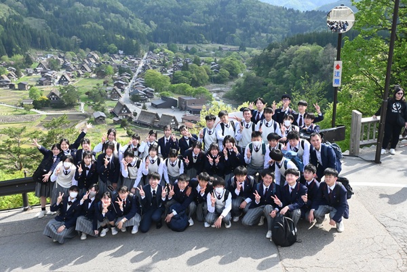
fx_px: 382
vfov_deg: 39.1
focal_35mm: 34
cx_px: 204
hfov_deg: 56.1
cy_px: 136
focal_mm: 22.5
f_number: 13
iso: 1600
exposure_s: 1/500
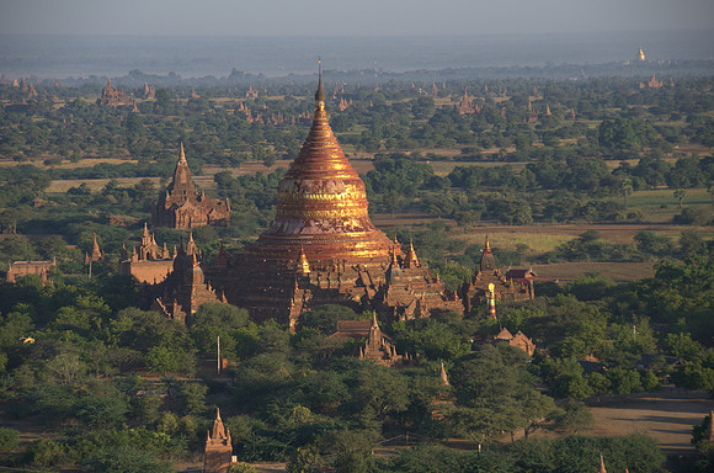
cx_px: 357
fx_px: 3117
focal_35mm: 158
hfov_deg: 13.1
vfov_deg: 8.7
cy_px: 236
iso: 100
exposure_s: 1/320
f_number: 5.3
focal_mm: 105
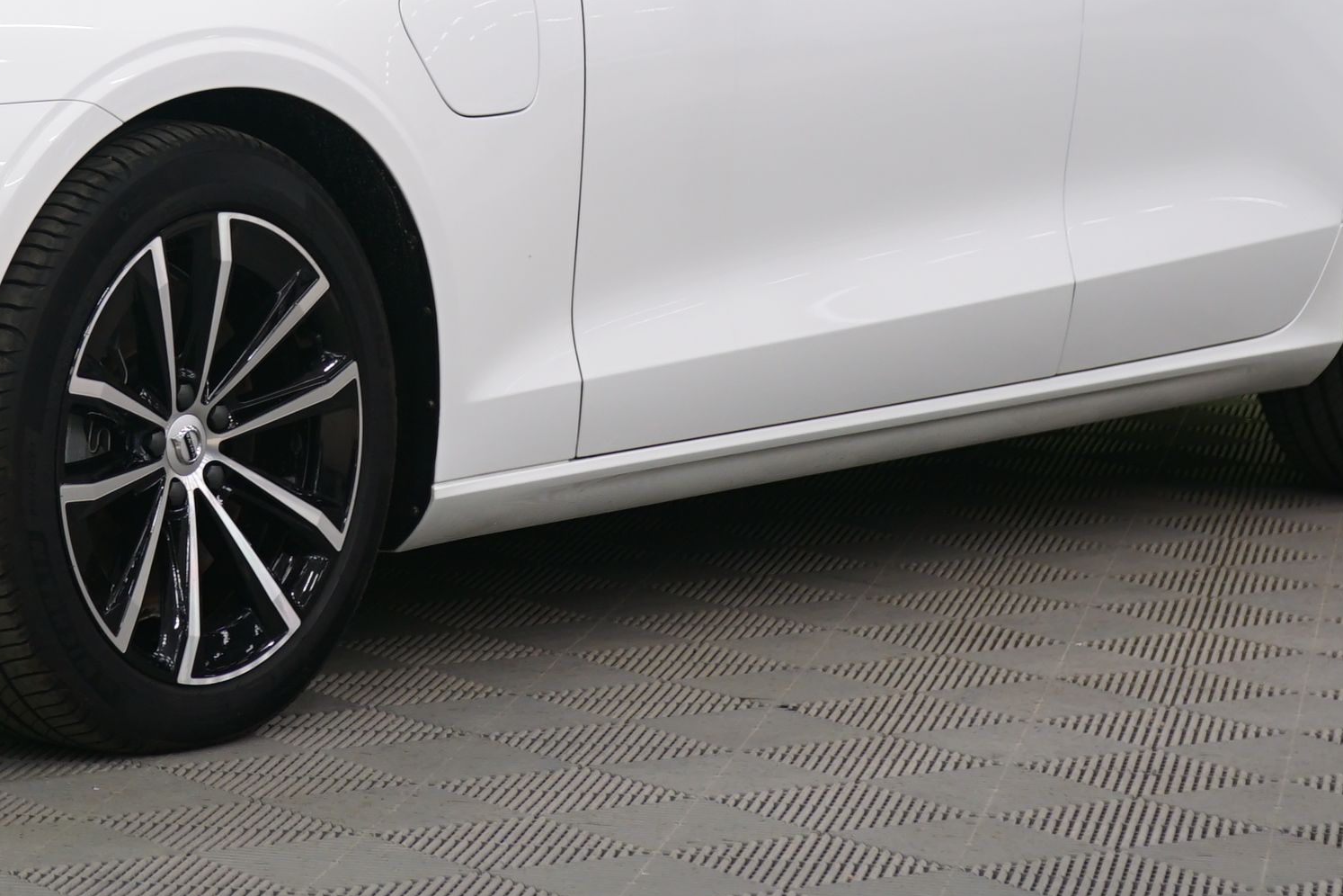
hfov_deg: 14.8
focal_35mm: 137
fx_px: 5110
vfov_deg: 9.9
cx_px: 201
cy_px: -175
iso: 400
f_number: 5
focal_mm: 52
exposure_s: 1/8
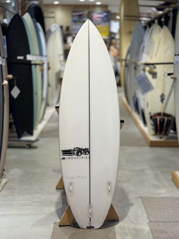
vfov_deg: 39.7
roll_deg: -0.5
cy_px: 120
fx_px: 331
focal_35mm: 48
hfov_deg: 30.3
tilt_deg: -11.0
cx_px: 90
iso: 50
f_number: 1.78
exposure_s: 1/100
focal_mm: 6.76
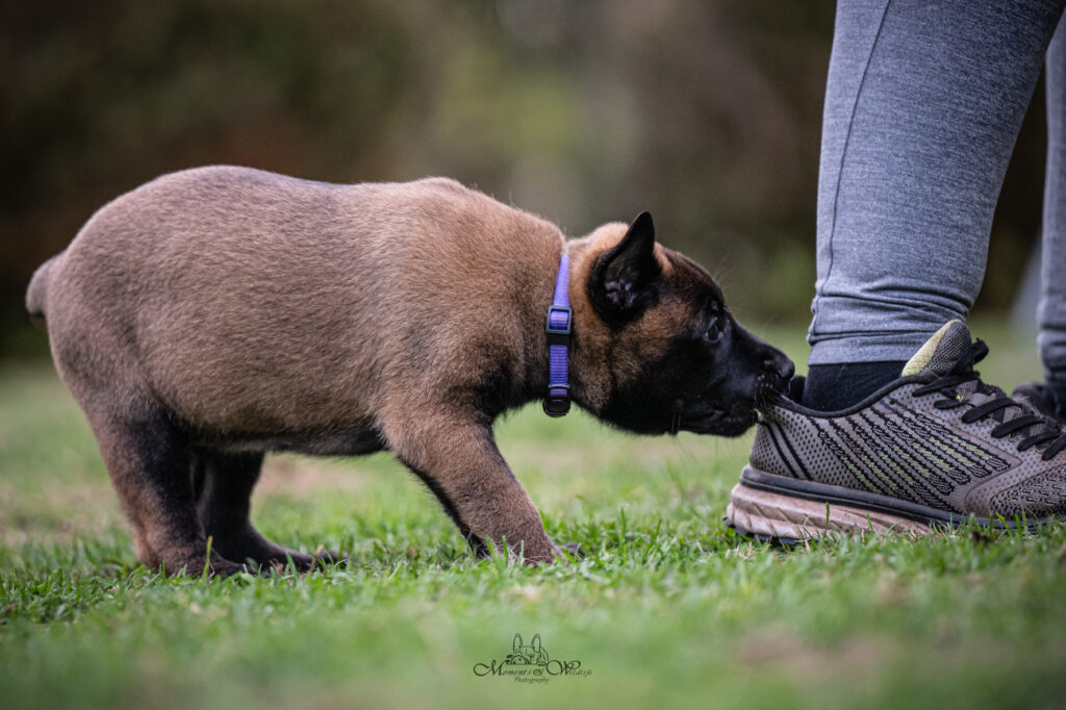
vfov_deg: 4.8
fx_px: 8436
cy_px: 355
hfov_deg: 7.2
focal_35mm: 285
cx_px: 533
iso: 1000
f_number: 2.8
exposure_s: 1/1250
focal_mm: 190
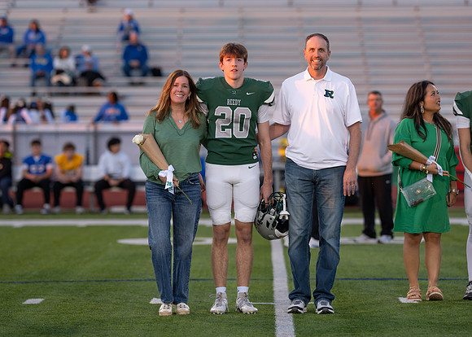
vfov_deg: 7.4
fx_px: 2600
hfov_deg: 10.4
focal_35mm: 194
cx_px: 243
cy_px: 143
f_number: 2.2
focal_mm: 135
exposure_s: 1/640
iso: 320
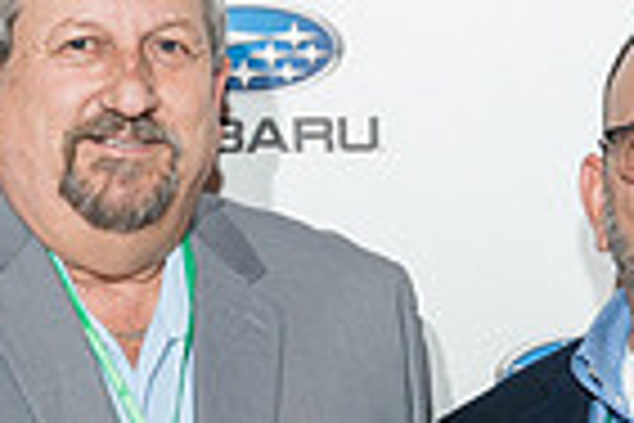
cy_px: 655
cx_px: 414
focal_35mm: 175
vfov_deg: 7.7
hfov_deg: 11.7
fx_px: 3082
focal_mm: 42.5
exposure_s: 1/250
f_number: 2.8
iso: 640
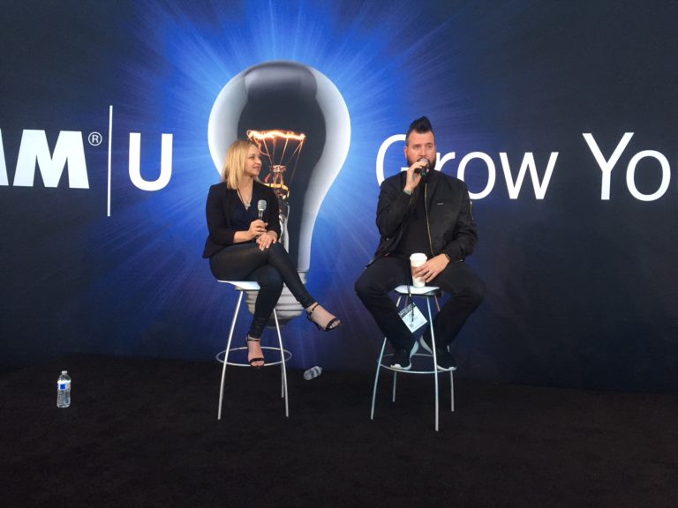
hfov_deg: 61.7
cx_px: 339
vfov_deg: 48.2
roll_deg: -2.2
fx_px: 568
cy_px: 254
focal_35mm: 29
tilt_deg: -2.0
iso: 50
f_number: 2.2
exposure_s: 1/30
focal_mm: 4.15
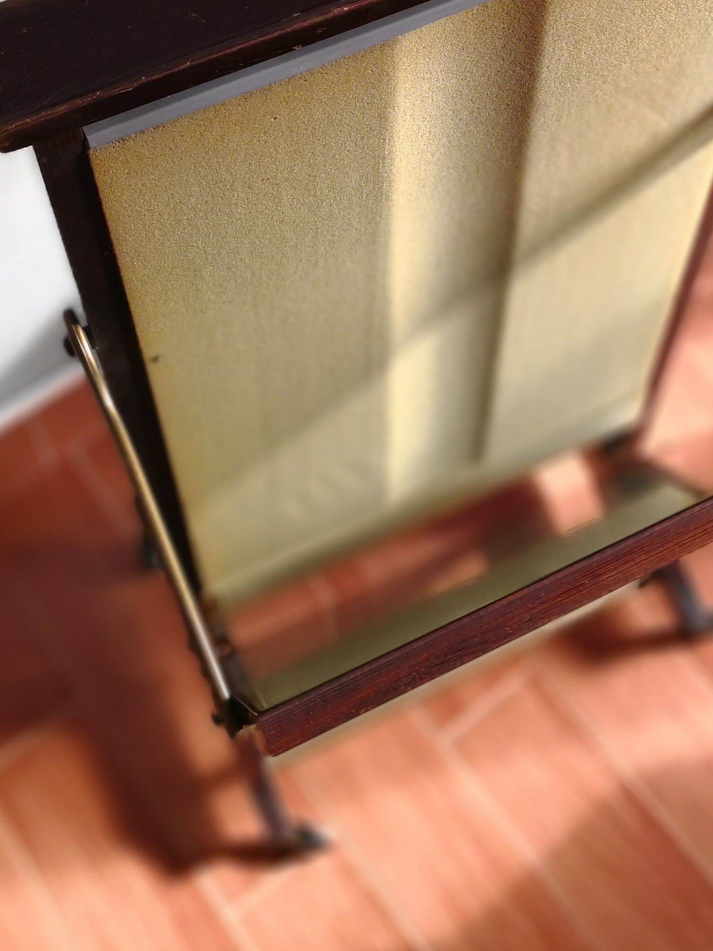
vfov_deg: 34.6
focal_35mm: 53
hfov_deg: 27.5
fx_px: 1455
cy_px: 141
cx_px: 430
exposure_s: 1/50
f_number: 4
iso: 80
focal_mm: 3.95
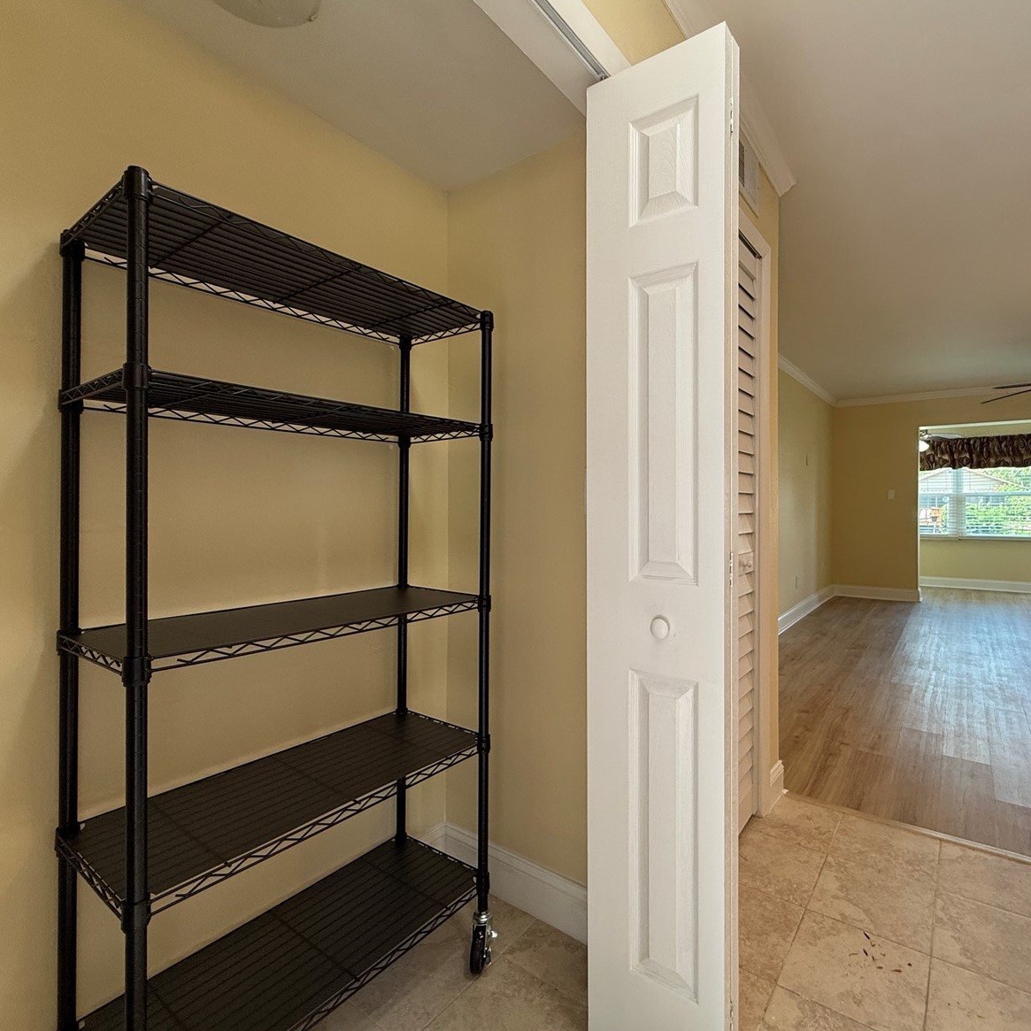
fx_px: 573
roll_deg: -0.5
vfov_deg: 84.0
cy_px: 507
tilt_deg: -0.7
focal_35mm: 17
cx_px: 588
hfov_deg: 83.5
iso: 160
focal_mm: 2.22
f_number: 2.2
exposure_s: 1/120
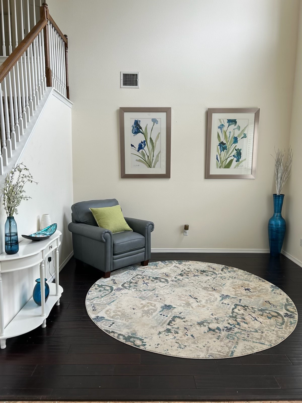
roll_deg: -0.4
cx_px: 151
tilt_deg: -8.6
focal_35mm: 26
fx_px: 302
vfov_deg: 67.3
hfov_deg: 53.1
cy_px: 202
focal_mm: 5.7
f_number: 1.5
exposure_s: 1/121
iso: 40
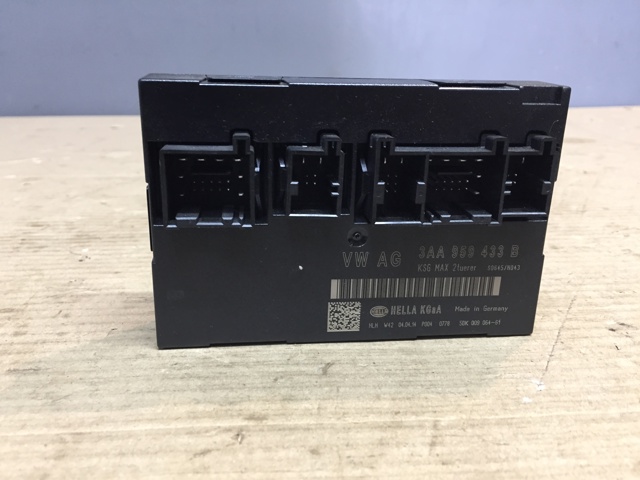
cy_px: 240
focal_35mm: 29
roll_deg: -1.3
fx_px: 536
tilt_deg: -18.1
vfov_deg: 48.2
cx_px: 320
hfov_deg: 61.7
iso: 160
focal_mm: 4.15
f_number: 2.2
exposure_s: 1/33
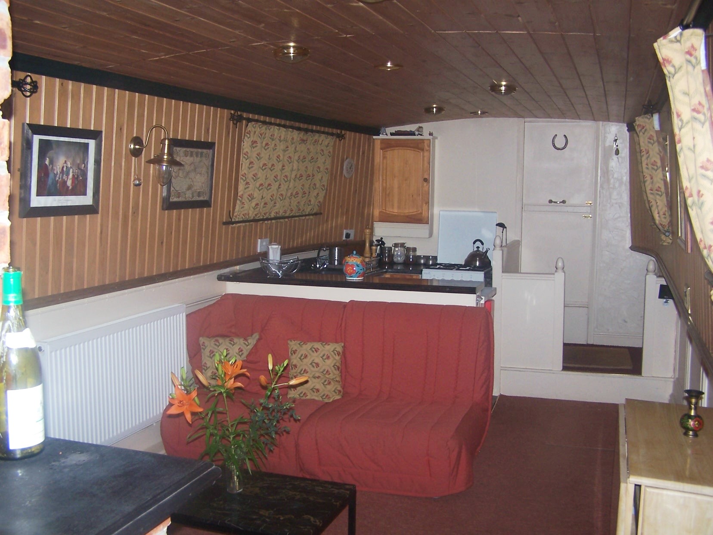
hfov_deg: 49.0
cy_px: 268
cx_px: 356
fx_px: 783
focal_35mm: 38
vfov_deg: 37.7
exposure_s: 1/60
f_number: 2.8
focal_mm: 6.3
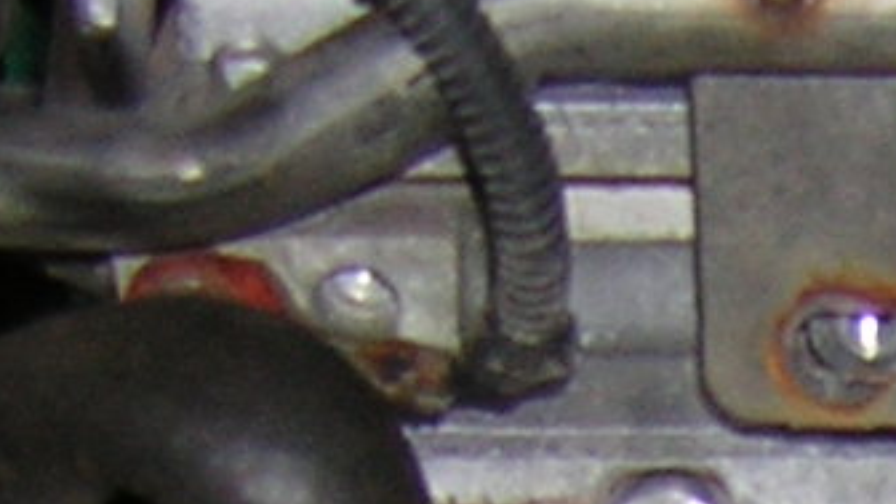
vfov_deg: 6.1
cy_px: 1387
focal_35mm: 187
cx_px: 1400
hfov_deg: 11.0
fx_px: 4443
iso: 50
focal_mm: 4.7
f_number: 2.6
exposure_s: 1/60.1
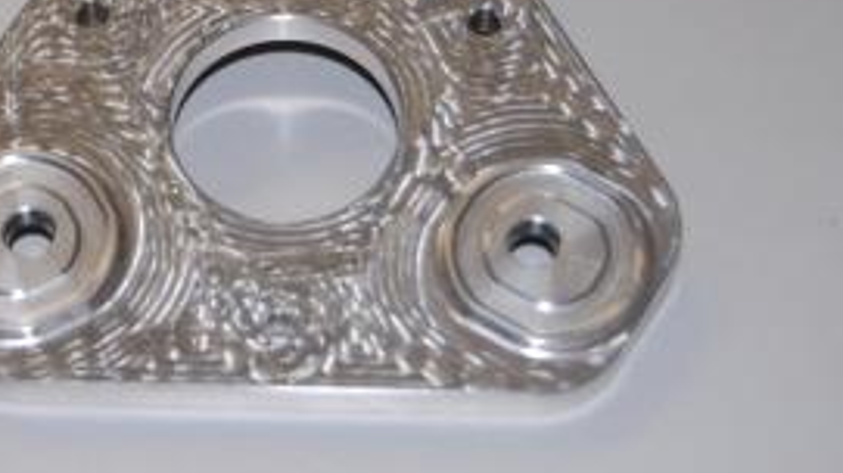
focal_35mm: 143
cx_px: 271
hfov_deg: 15.0
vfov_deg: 8.5
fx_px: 3191
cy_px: 68
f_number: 5.6
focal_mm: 55
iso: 400
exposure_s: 1/60
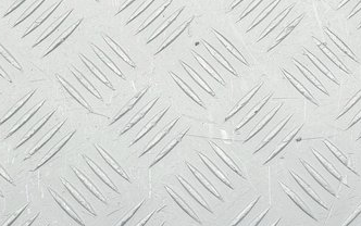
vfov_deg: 14.4
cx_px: 425
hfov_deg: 22.5
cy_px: -112
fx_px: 837
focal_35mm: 85
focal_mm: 5.4
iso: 50
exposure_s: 1/134
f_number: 1.8
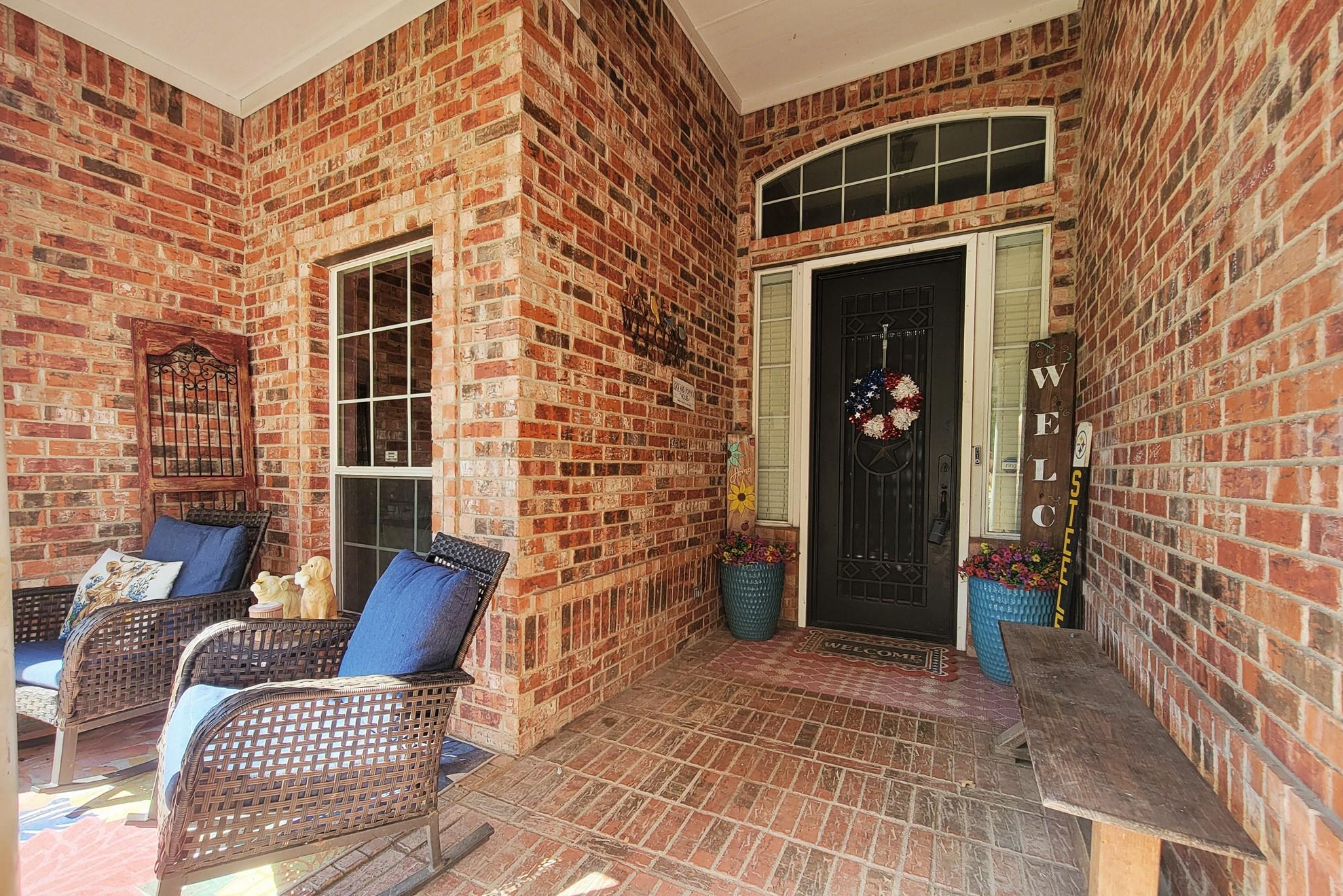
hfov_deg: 104.2
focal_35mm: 14
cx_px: 650
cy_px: 472
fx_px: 522
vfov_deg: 81.1
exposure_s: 1/868
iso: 50
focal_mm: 2.2
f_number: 2.2
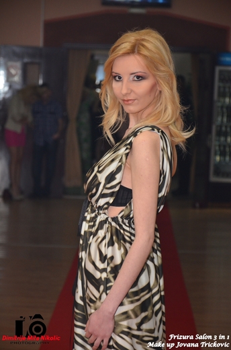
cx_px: 116
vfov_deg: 14.0
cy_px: 175
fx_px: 1422
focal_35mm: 147
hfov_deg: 9.3
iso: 1000
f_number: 5.6
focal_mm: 98
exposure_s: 1/100
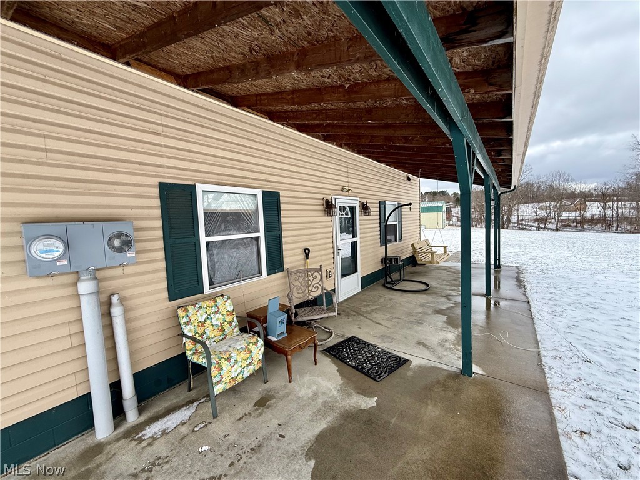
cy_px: 240
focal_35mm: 14
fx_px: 259
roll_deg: +3.1
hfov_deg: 102.1
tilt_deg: -3.1
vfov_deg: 85.7
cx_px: 320
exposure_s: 1/709
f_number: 2.2
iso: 64
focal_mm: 2.22
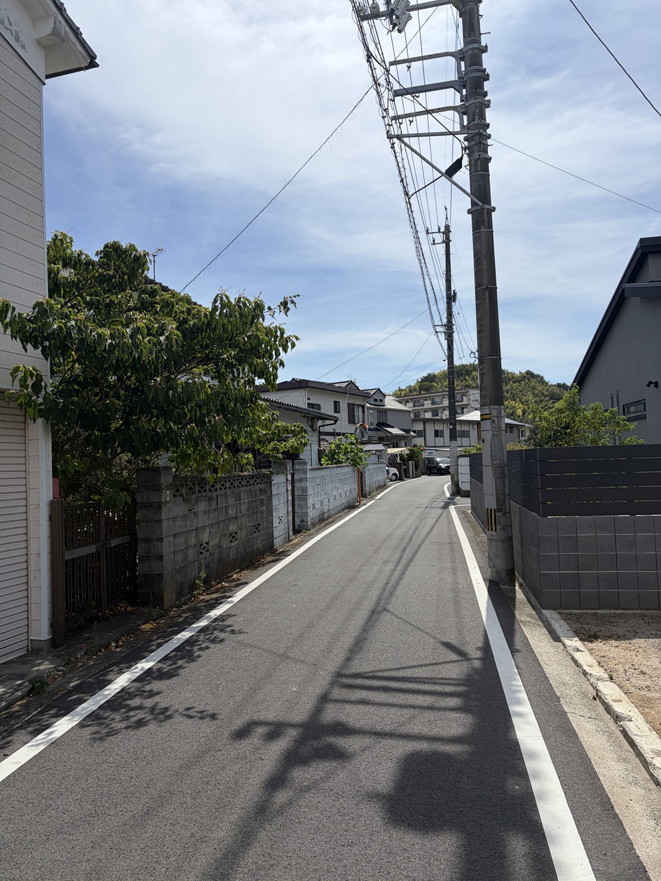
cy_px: 440
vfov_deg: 67.3
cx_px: 330
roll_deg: +2.3
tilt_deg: +2.3
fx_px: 662
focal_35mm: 26
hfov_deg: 53.1
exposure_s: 1/8850
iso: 50
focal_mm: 5.96
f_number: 1.6
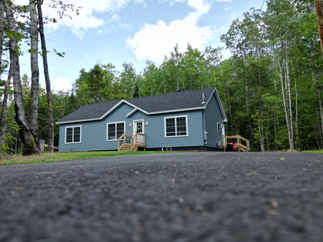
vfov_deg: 48.2
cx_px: 149
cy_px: 113
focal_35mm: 29
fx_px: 271
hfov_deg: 61.6
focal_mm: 6.72
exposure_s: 1/1000
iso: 100
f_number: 1.7
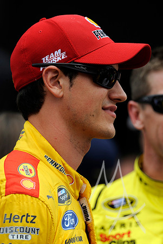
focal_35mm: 400
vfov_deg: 5.1
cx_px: 82
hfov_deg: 3.4
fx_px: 2710
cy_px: 122
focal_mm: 400
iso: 400
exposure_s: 1/1000
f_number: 6.3
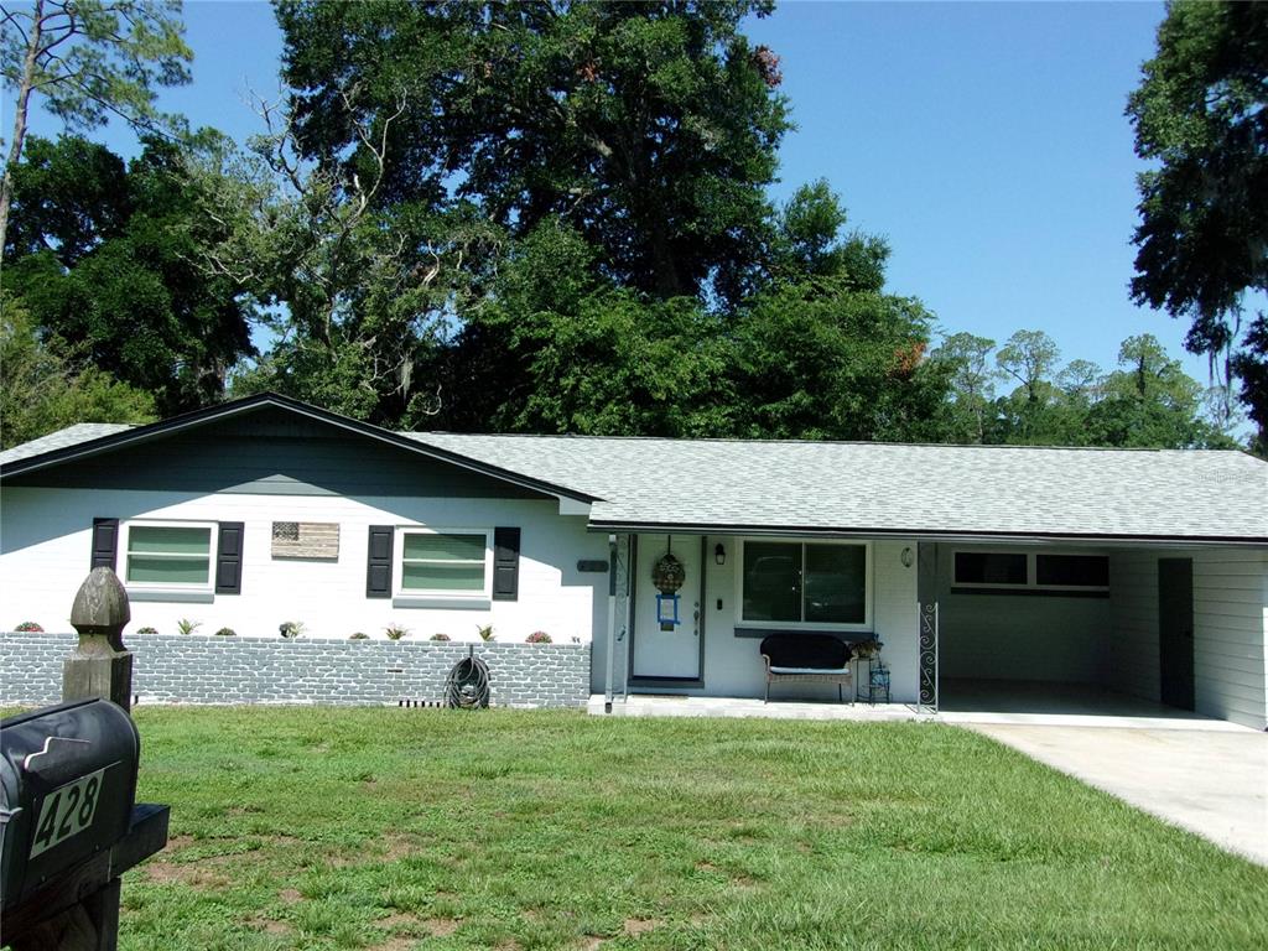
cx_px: 634
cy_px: 476
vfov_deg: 41.8
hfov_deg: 54.0
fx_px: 1245
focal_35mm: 34
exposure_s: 1/170
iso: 200
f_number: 11.6
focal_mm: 6.1
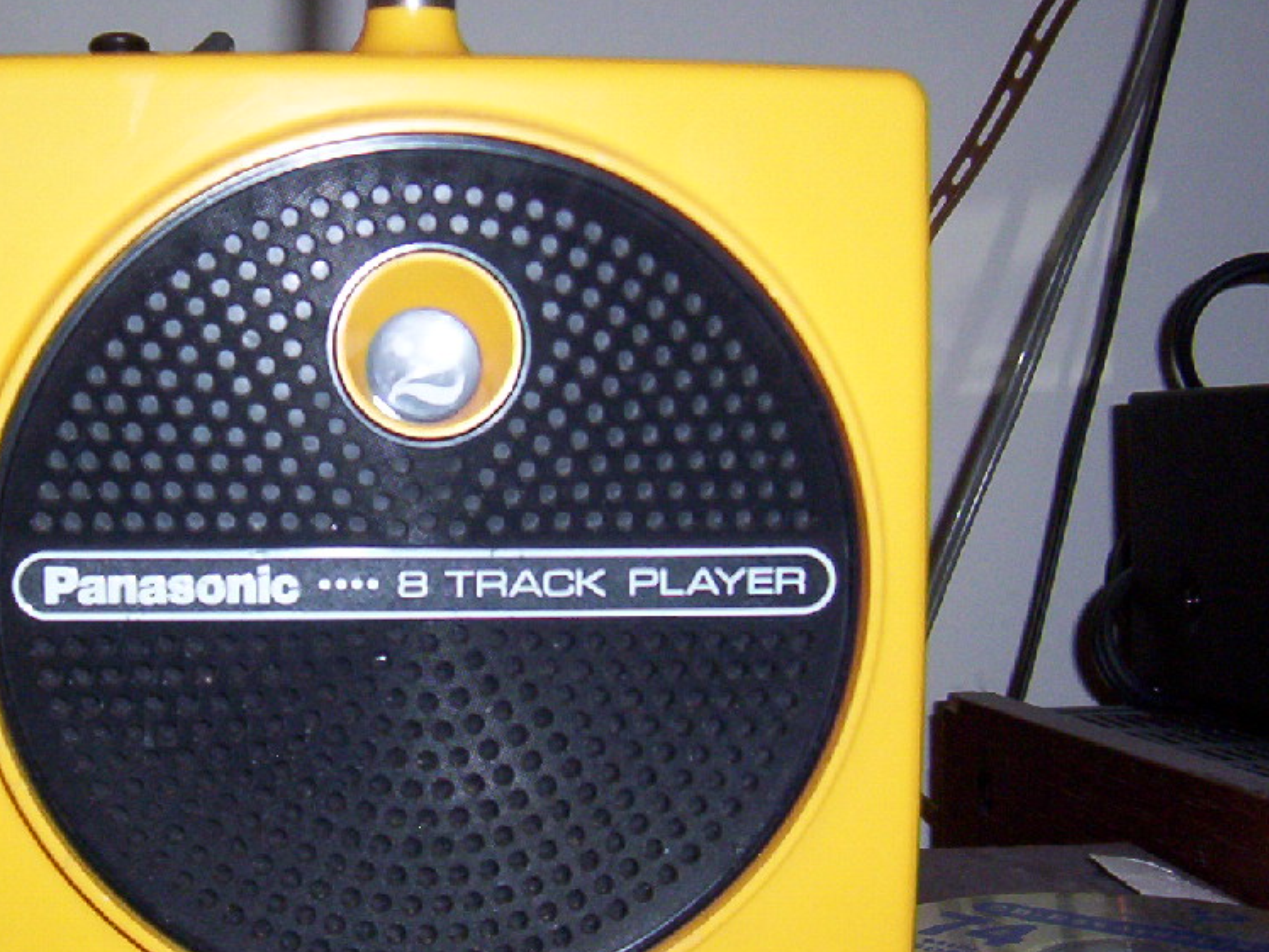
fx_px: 2090
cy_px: 451
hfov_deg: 33.2
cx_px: 348
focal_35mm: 57
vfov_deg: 25.7
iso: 140
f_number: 2.76
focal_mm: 5.54
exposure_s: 1/30
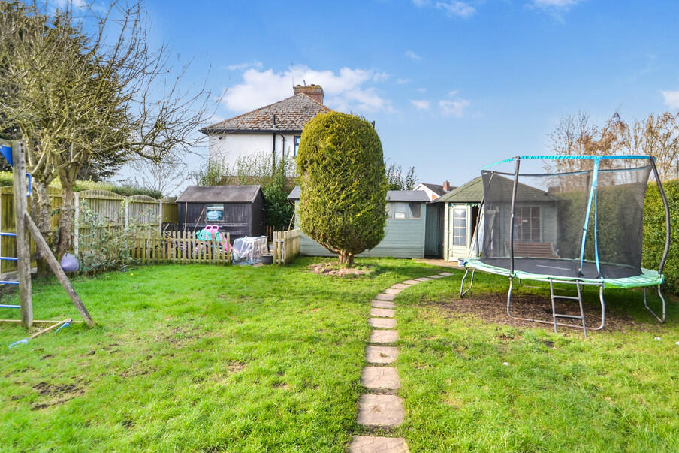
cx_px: 361
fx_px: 321
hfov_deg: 93.1
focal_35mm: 17
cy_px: 244
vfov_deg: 70.4
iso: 100
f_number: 4
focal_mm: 10
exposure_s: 1/125
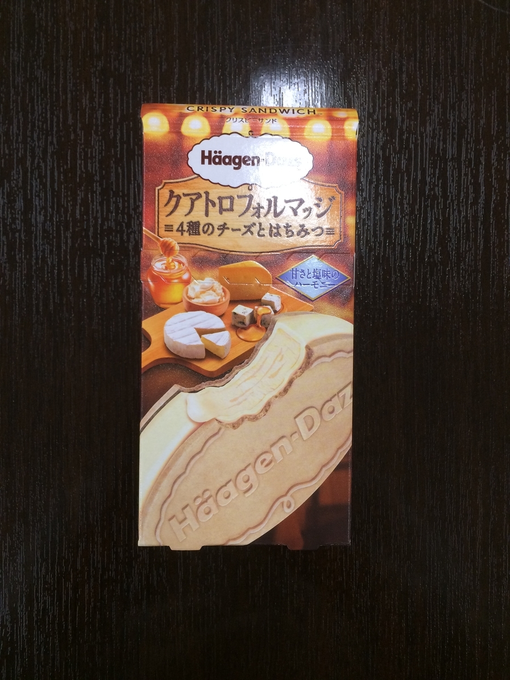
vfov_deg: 61.7
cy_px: 340
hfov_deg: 48.2
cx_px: 255
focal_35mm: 29
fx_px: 570
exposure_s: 1/30
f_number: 2.2
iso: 50
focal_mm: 4.15
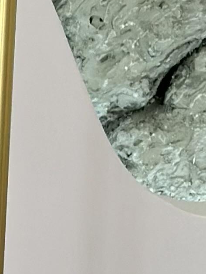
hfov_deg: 4.7
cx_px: -348
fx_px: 2434
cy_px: 119
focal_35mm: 307
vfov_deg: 6.5
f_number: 1.78
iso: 80
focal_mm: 6.86
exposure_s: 1/182
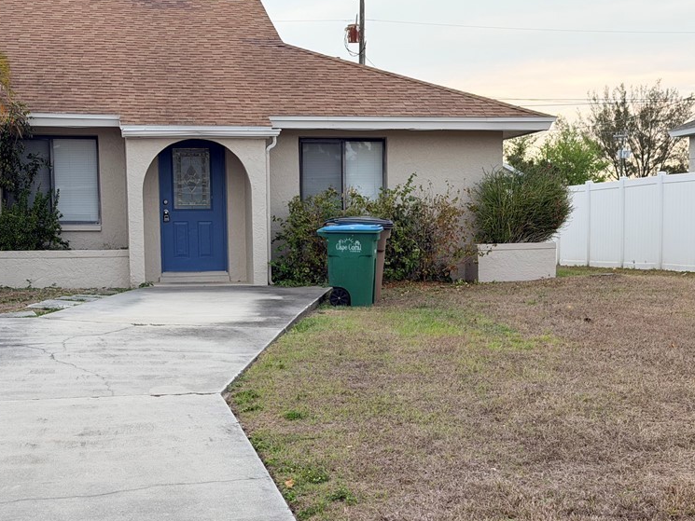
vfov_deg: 22.2
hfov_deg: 29.4
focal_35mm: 66
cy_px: 333
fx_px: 1325
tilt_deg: -5.4
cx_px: 374
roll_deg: +1.6
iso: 64
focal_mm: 6.76
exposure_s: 1/615
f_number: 1.78
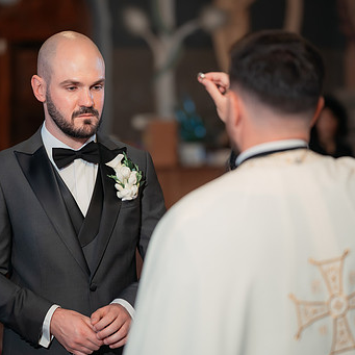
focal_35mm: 132
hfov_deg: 13.2
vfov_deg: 13.2
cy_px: 169
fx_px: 1532
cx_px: 136
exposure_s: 1/200
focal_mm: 85
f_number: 1.8
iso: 1600
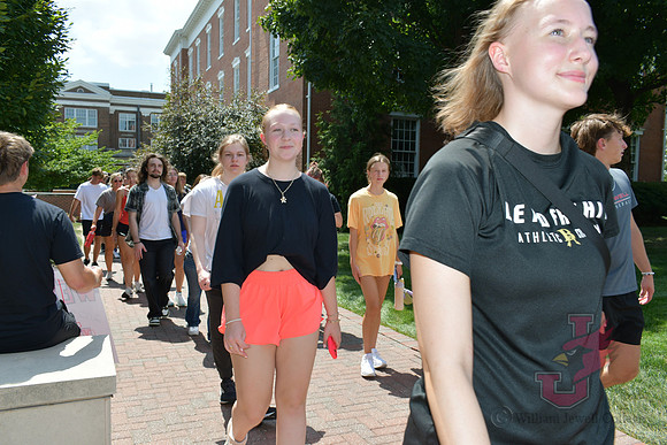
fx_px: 556
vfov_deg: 43.6
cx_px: 334
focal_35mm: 30
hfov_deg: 61.9
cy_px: 222
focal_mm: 20
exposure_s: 1/250
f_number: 7.1
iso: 100
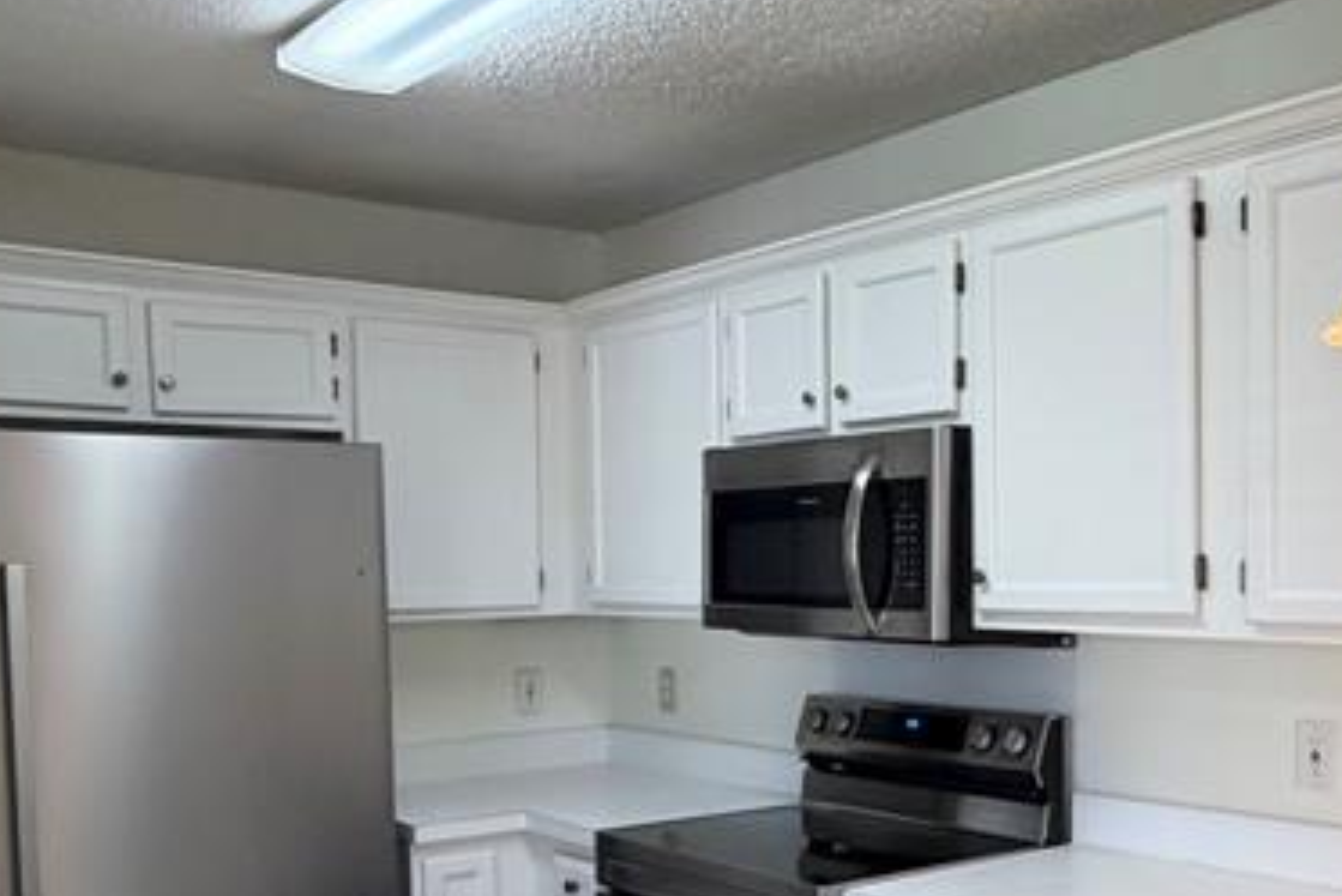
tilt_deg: -4.0
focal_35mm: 40
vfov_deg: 33.0
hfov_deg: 48.1
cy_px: 633
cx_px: 813
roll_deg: +1.2
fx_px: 1492
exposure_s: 1/120
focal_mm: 2.22
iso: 160
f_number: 2.2
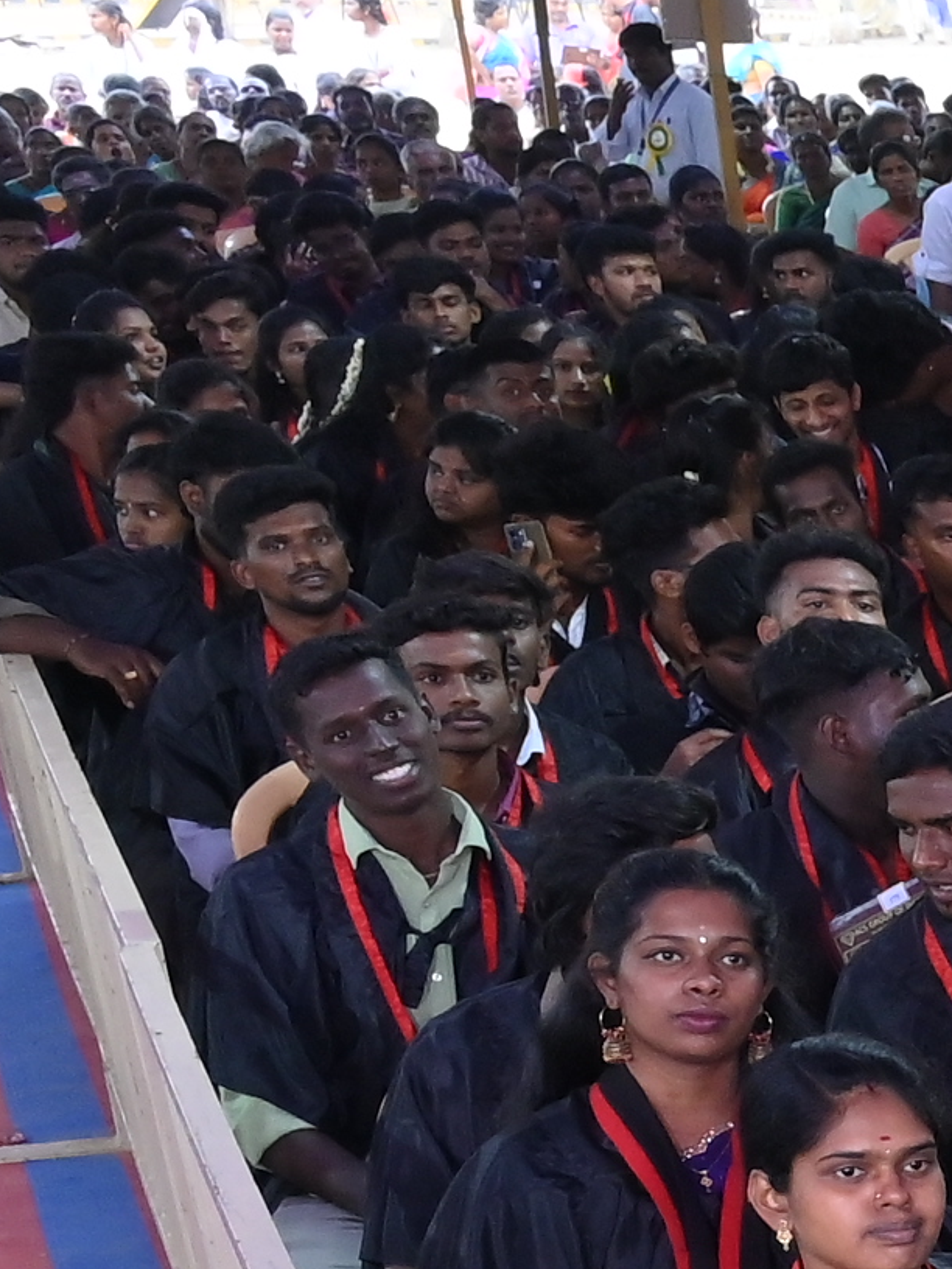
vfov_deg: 14.7
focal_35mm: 128
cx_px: 3237
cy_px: 1658
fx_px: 4694
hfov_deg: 8.6
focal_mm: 24
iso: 1250
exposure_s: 1/125
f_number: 8
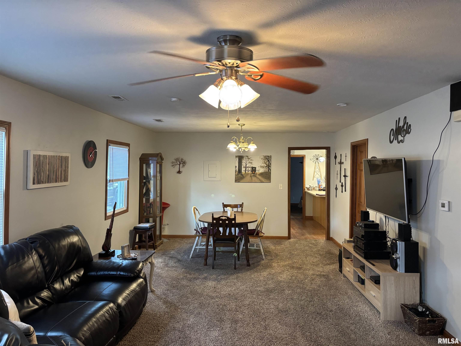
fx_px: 346
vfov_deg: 53.1
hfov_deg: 67.3
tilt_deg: -0.4
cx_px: 230
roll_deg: -0.4
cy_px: 173
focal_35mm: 26
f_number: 1.6
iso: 320
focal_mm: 5.96
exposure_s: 1/60
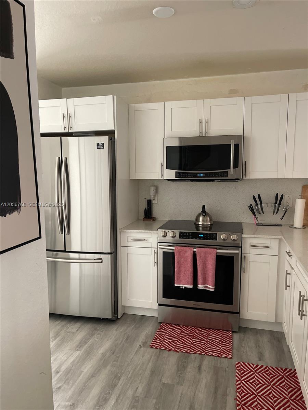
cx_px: 154
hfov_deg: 53.1
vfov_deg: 67.3
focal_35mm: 26
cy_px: 205
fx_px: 308
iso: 400
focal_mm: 5.1
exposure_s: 1/60
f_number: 1.6
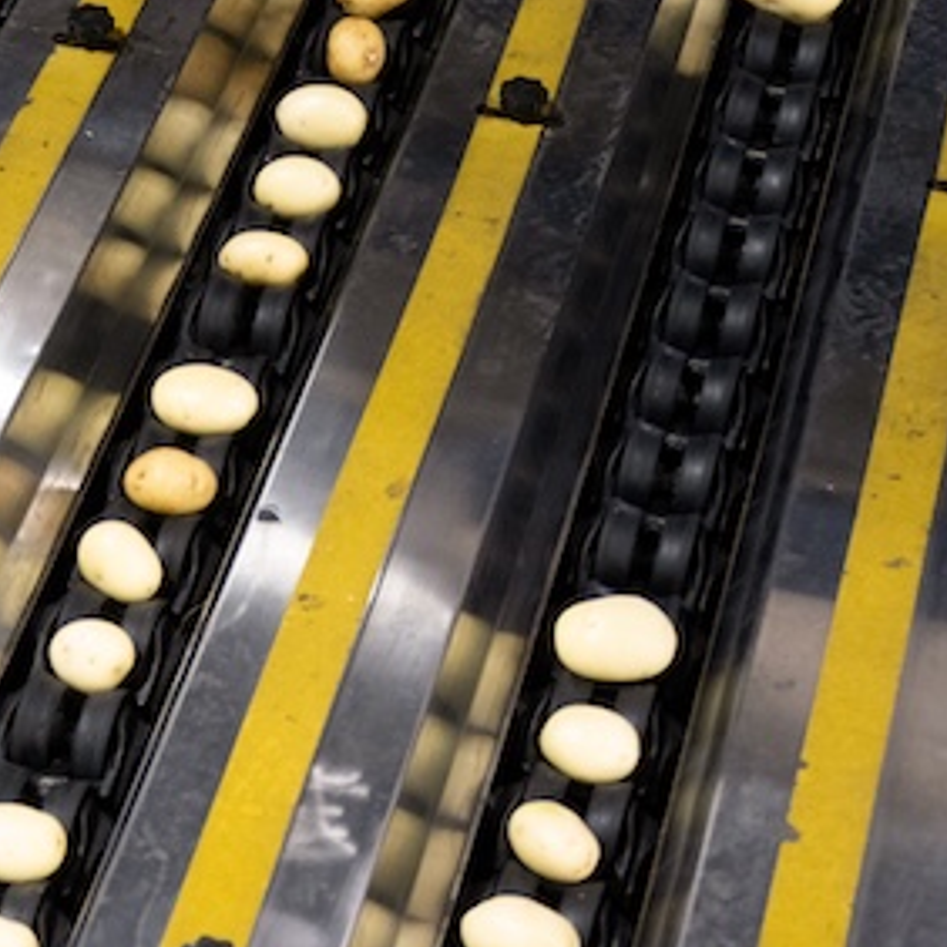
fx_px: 3250
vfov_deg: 16.2
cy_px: 950
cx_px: 86
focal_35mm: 105
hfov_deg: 16.4
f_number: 2.8
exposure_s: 1/320
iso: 1600
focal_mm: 34
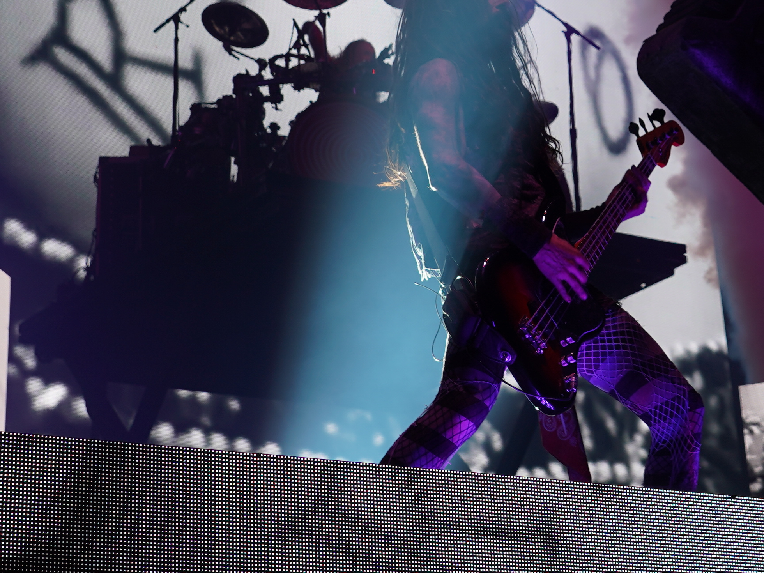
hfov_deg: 18.6
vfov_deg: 14.1
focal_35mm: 103
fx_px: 2273
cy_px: -39
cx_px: 743
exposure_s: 1/60
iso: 100
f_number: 5
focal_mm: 35
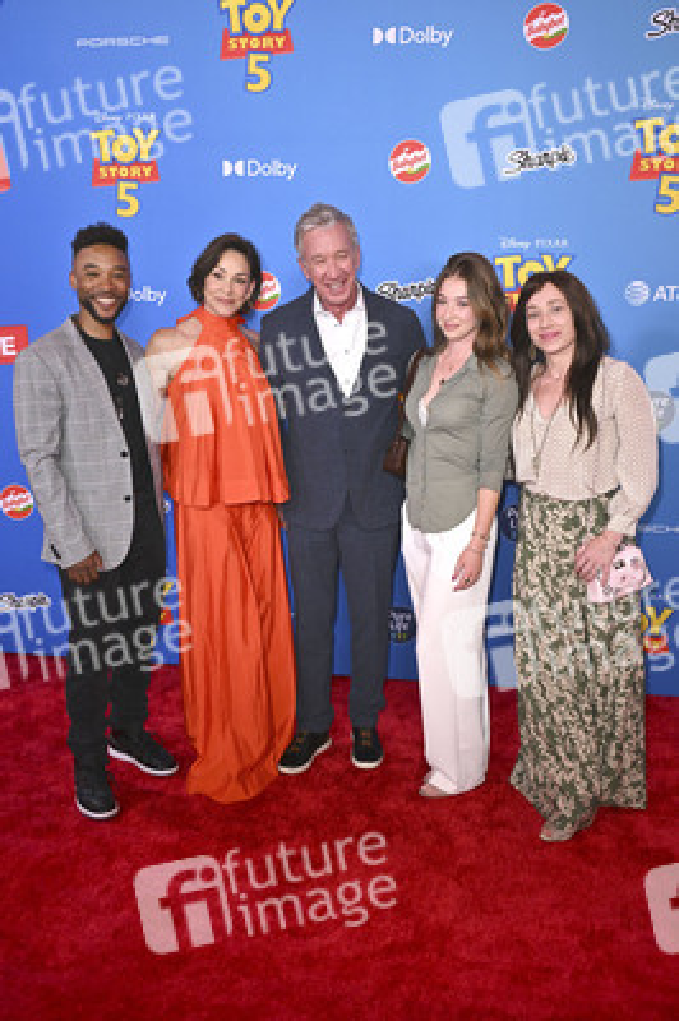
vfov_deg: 54.5
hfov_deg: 37.8
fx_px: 992
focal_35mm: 35
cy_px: 510
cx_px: 340
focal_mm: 35
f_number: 6.3
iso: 1250
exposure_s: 1/250
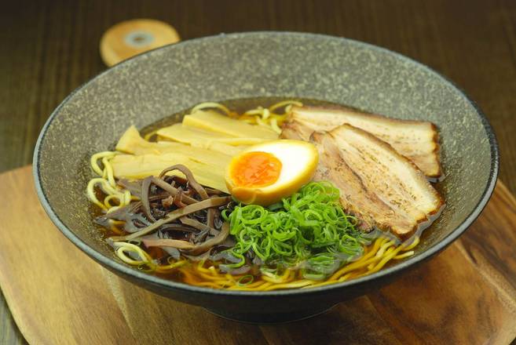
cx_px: 258
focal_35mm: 128
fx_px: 1830
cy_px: 172
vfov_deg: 10.8
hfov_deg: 16.1
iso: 400
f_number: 5.6
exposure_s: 1/200
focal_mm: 85
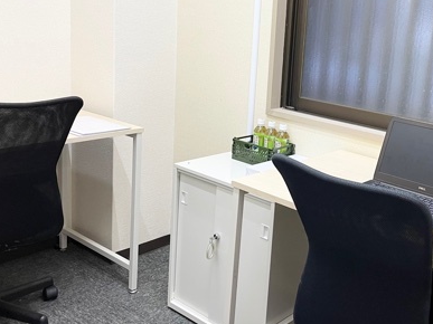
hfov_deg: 43.1
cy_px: 115
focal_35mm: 43
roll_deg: -4.4
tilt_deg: -12.0
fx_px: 538
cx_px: 298
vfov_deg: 33.4
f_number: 1.6
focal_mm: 4.2
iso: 80
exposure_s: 1/50
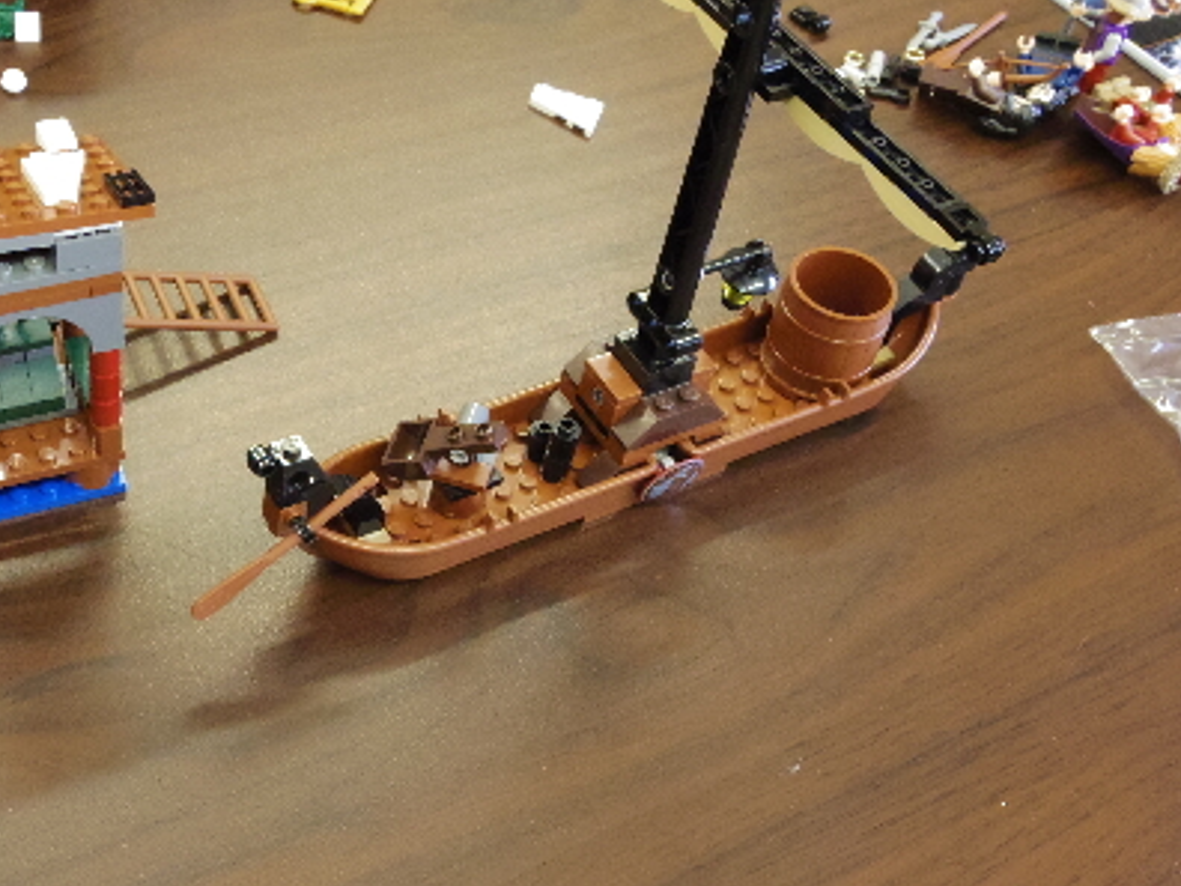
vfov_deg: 27.5
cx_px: 382
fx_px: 1808
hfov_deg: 35.8
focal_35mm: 53
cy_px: 382
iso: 1250
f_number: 4.5
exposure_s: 1/60
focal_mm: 6.4
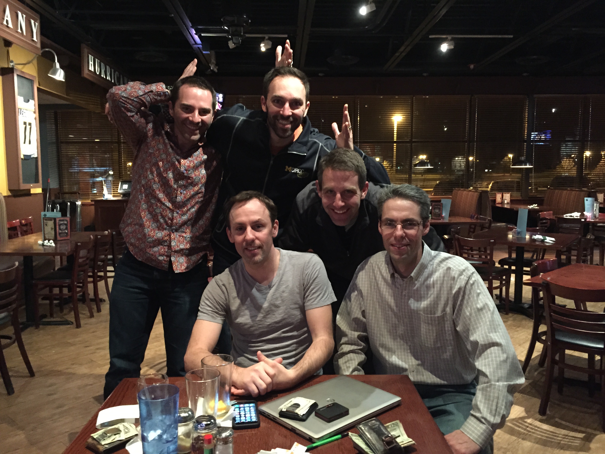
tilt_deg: -6.0
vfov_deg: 48.2
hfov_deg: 61.7
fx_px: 507
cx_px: 302
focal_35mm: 29
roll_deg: -0.1
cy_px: 227
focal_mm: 4.15
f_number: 2.2
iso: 640
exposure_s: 1/15
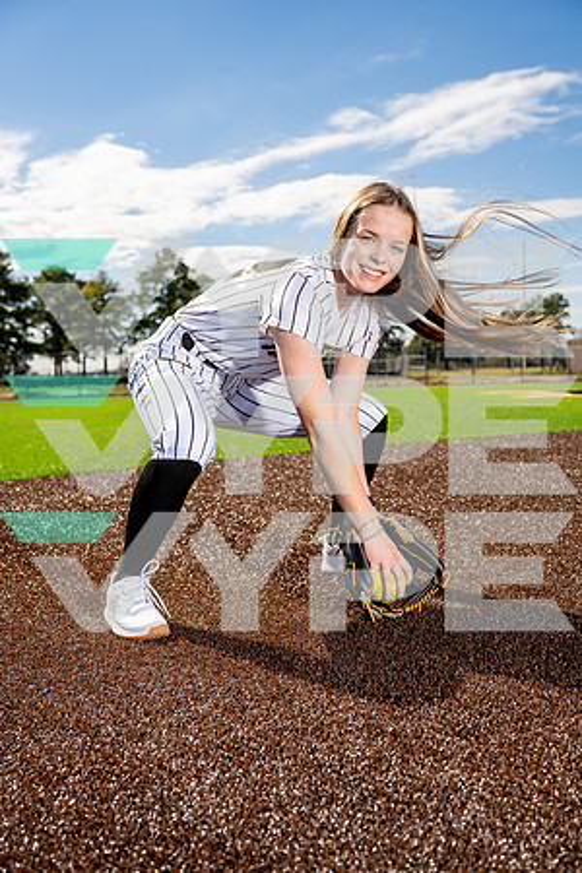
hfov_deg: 37.9
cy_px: 436
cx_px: 291
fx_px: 849
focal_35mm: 35
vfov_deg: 54.4
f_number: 4
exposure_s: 1/1000
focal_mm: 35
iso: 100
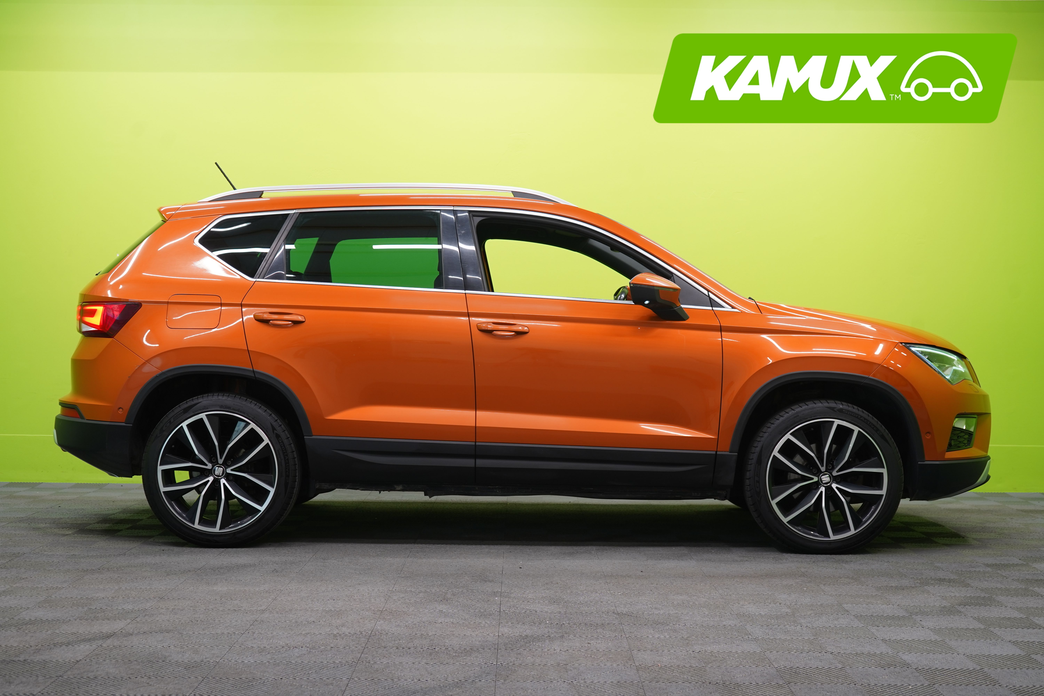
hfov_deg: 39.6
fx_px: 1450
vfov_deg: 27.0
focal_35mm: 50
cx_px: 522
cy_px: 348
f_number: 5.6
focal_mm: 50
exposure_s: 1/25
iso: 400
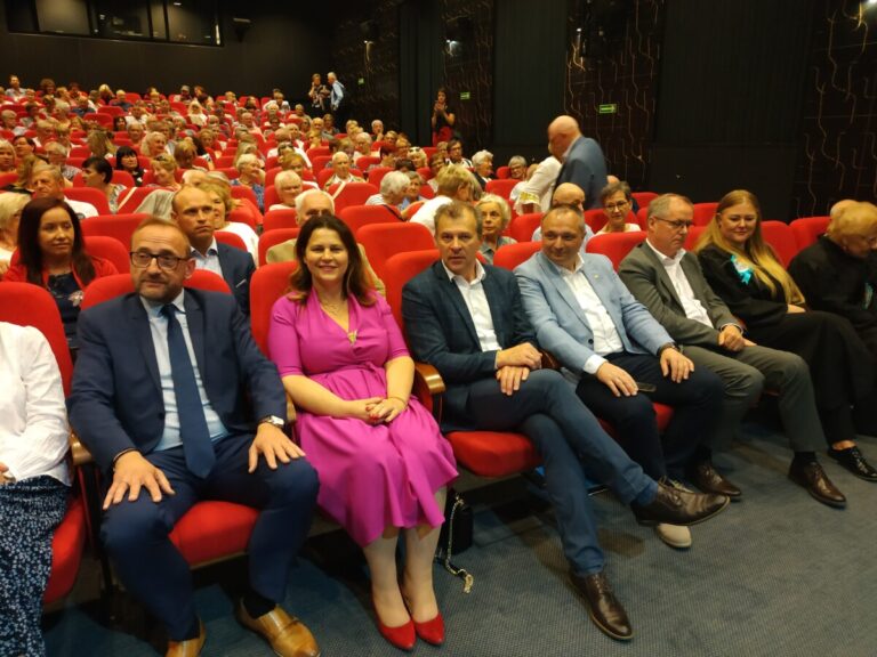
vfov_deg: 56.8
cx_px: 438
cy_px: 328
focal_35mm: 24
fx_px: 608
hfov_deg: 71.6
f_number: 1.9
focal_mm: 3.94
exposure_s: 1/20
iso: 640
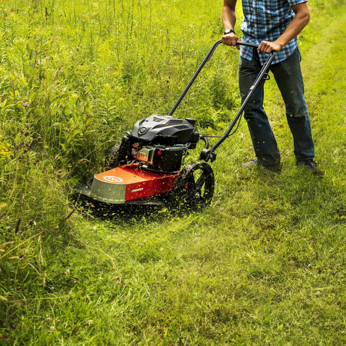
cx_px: 179
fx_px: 792
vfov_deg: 23.8
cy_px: 21
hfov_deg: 24.7
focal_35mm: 70
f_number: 4.5
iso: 100
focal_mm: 40
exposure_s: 1/400
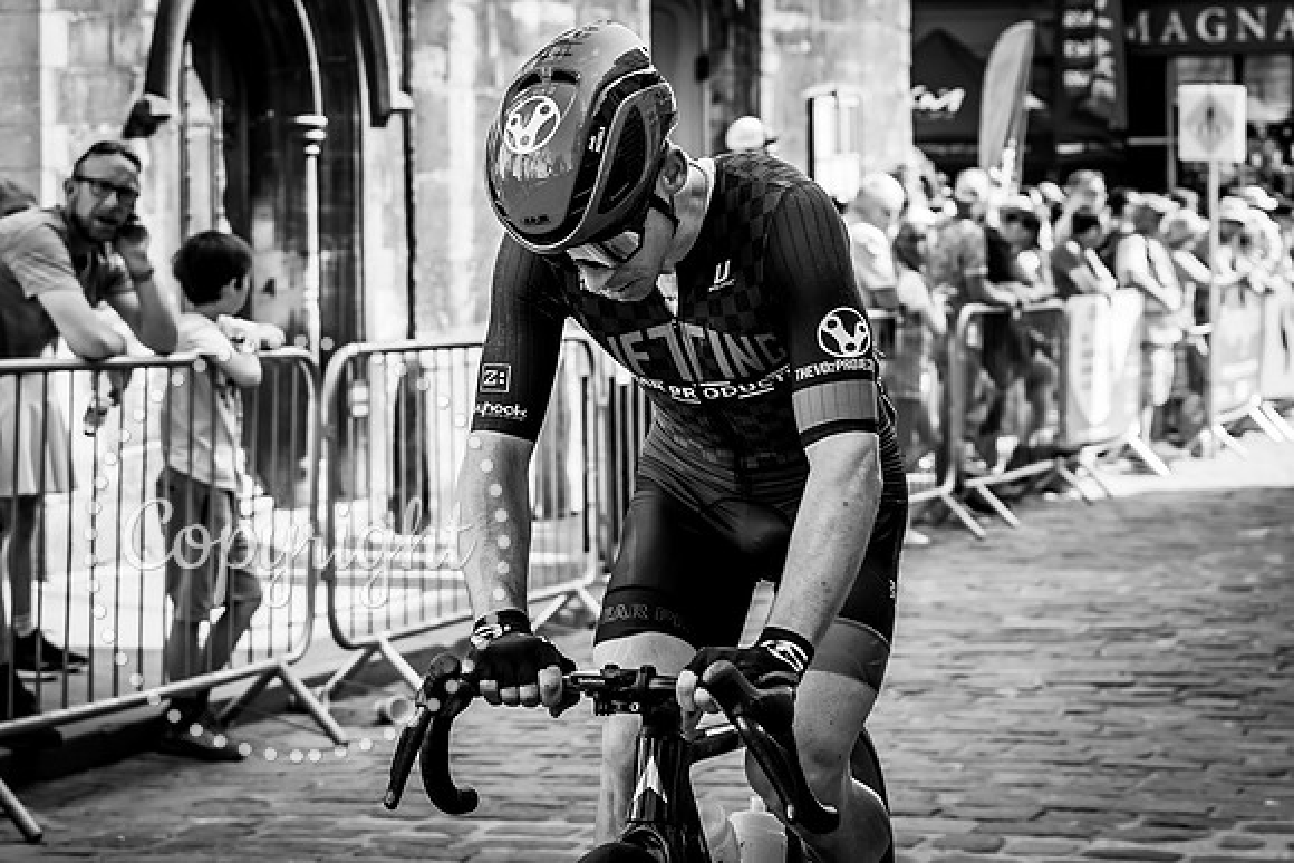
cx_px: 673
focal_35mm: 88
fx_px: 3175
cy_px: 143
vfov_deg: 15.4
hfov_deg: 23.0
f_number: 3.5
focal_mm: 43
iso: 100
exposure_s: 1/500
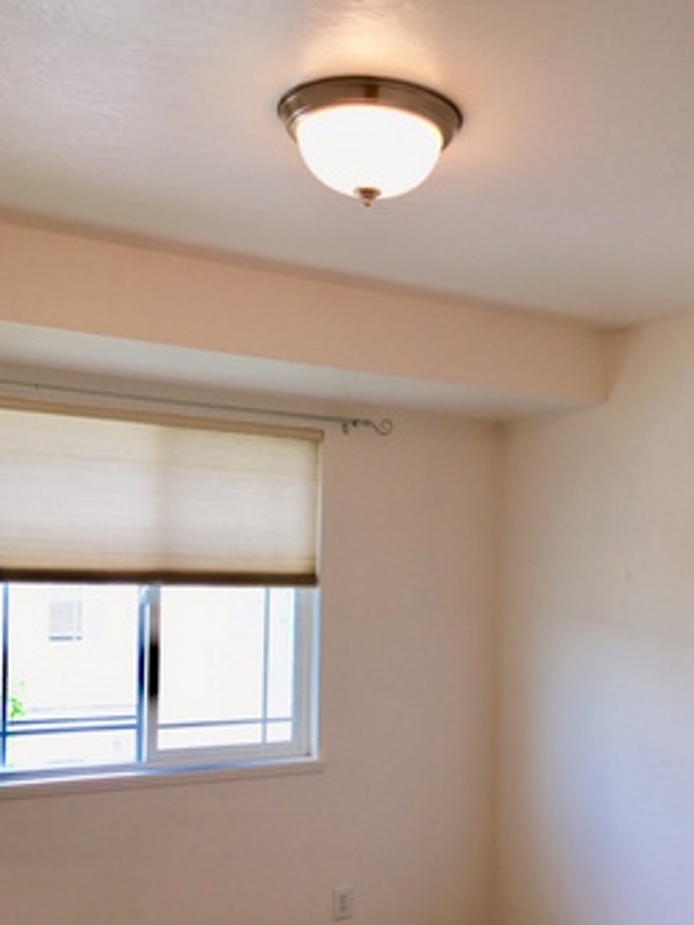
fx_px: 1096
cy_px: 607
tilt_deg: -1.9
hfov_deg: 34.9
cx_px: 438
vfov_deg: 45.2
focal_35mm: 41
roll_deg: -2.1
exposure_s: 1/60
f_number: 2.2
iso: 25
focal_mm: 4.15
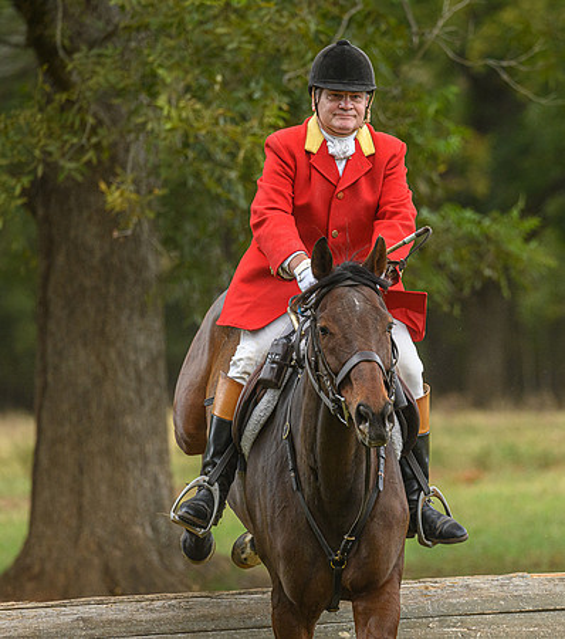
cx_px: 415
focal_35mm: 293
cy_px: 334
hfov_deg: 5.6
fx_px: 5770
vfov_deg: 6.3
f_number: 3.5
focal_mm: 190
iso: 800
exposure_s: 1/640
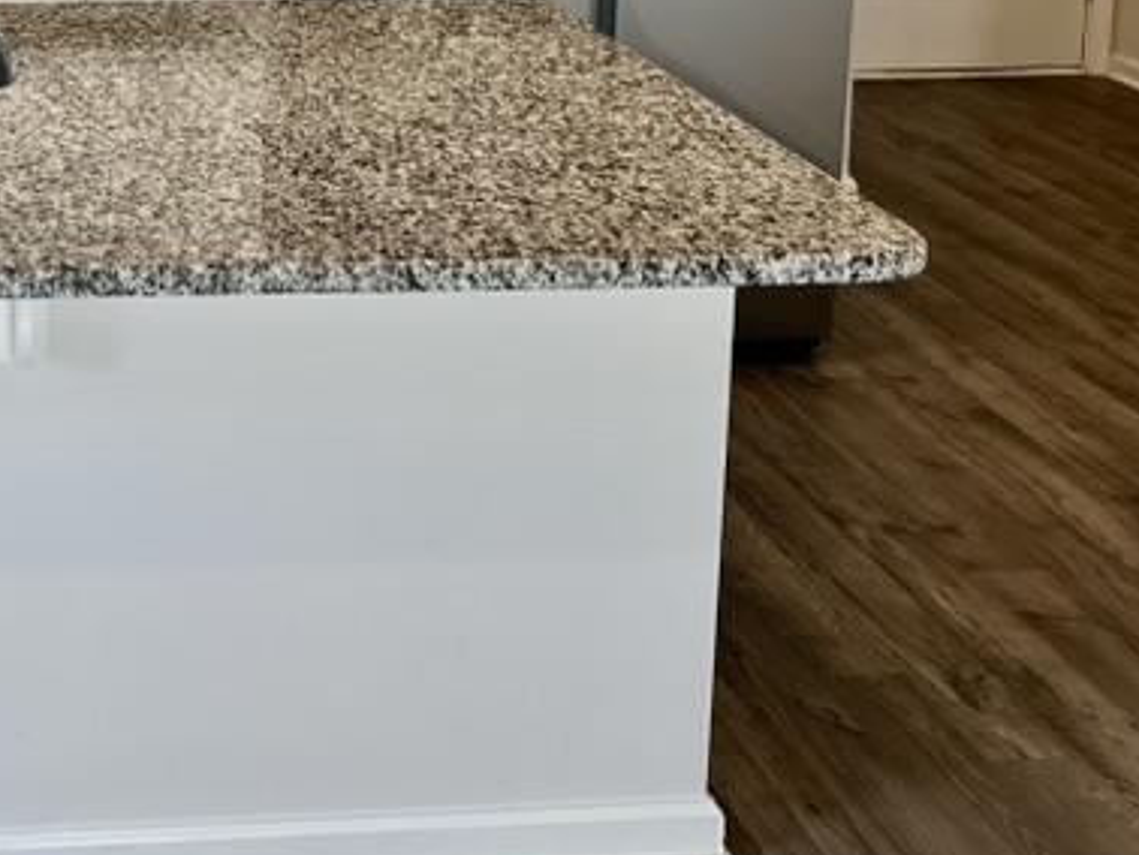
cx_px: -81
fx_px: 2140
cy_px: -208
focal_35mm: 65
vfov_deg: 20.9
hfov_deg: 27.5
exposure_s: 1/120
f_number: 1.78
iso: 100
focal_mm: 6.86
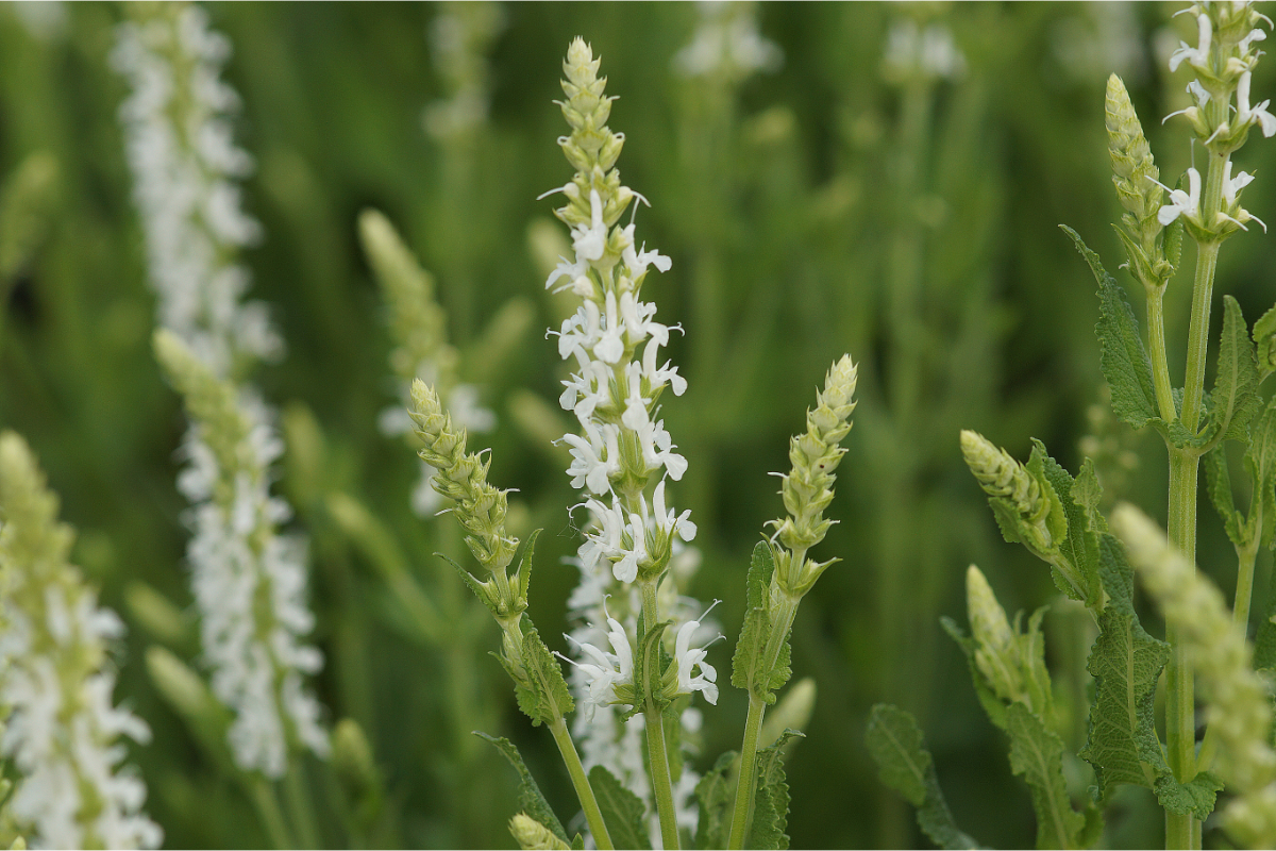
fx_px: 5316
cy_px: 426
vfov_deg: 9.1
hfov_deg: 13.7
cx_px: 638
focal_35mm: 150
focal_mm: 100
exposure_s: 1/160
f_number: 5.6
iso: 250
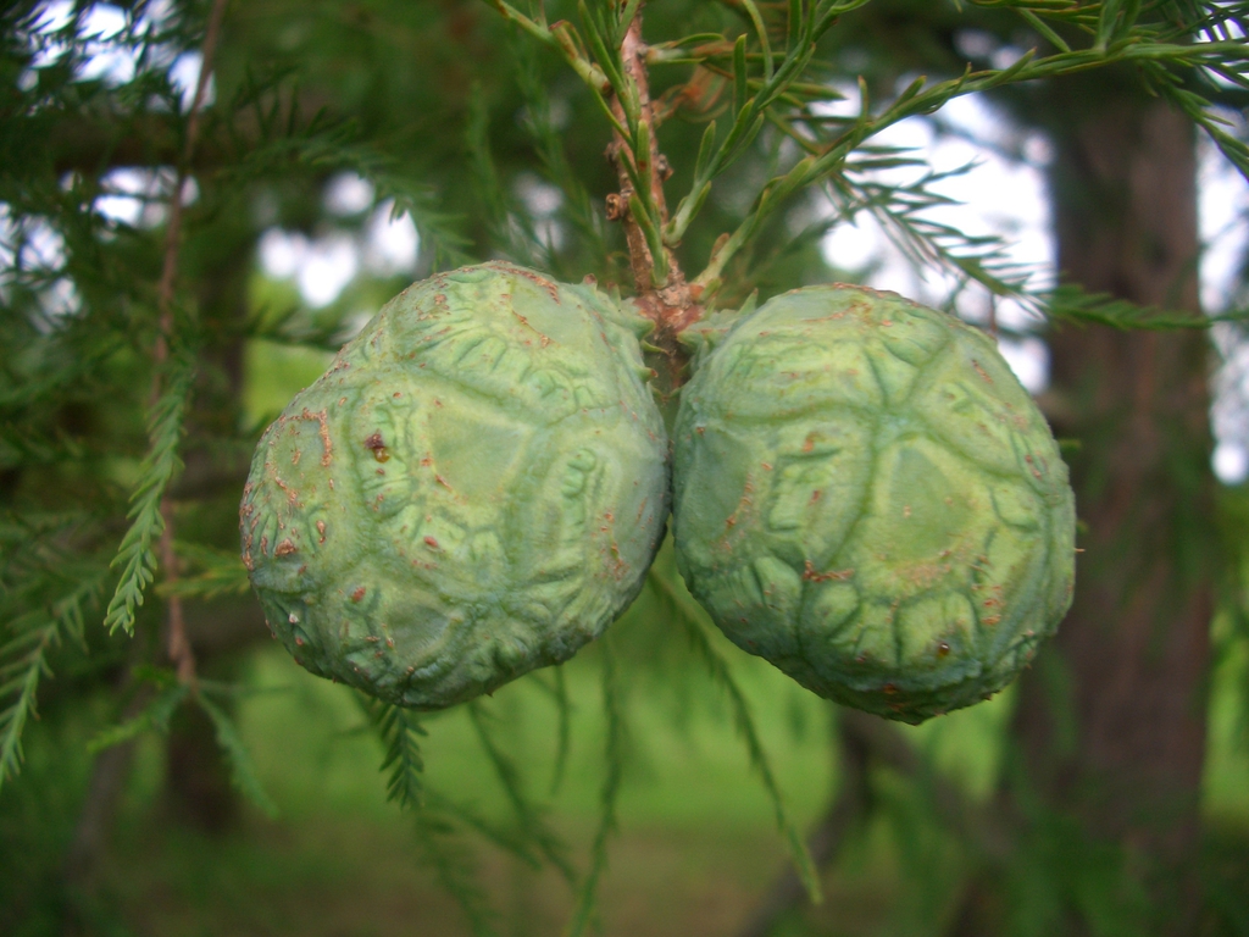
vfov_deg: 40.7
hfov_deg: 52.6
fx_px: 1263
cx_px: 624
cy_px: 468
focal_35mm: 35
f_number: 2.6
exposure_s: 1/125
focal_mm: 5.8
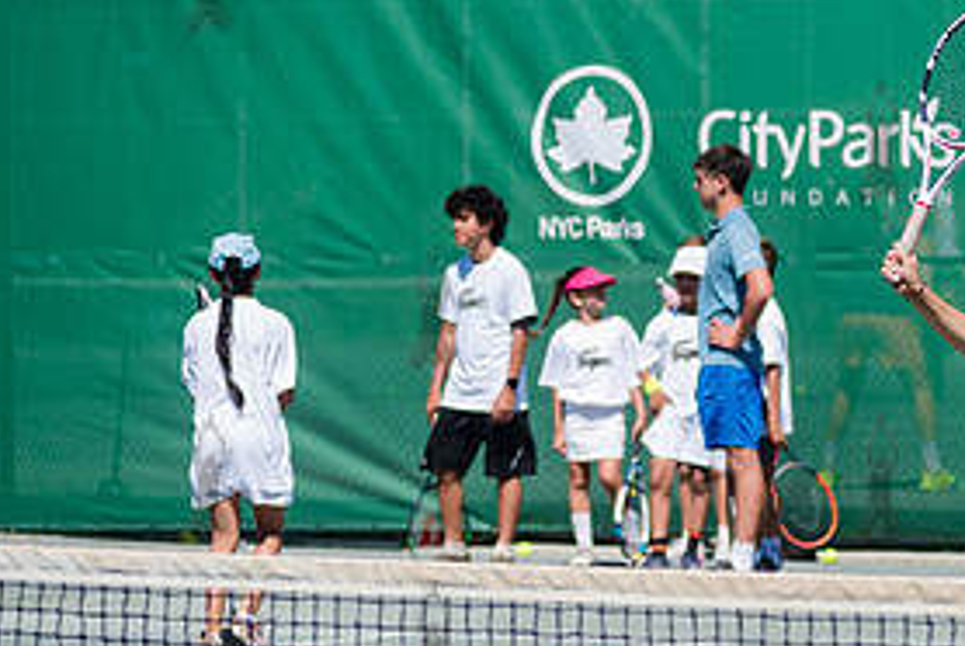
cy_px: 369
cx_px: 1043
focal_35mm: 259
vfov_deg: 5.3
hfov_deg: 7.9
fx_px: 6950
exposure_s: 1/2500
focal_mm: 105
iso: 200
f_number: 4
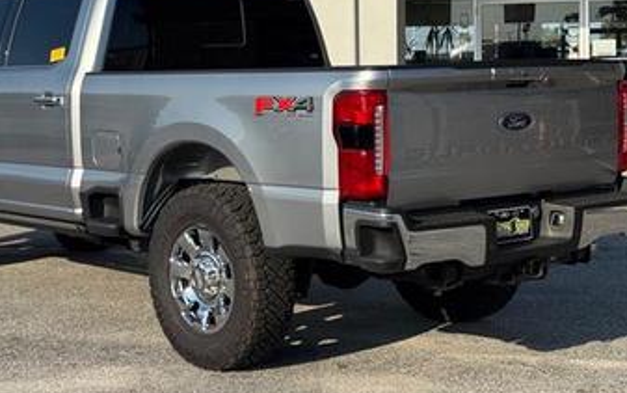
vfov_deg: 17.1
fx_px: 1299
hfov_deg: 27.1
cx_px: 246
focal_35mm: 76
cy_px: 119
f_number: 1.78
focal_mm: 6.76
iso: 64
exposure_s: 1/3817
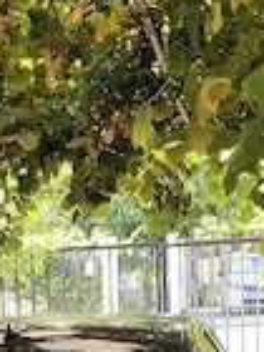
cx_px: 5
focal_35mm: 83
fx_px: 844
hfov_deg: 17.4
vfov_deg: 21.9
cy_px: 417
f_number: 1.8
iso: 80
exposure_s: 1/100
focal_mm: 4.22
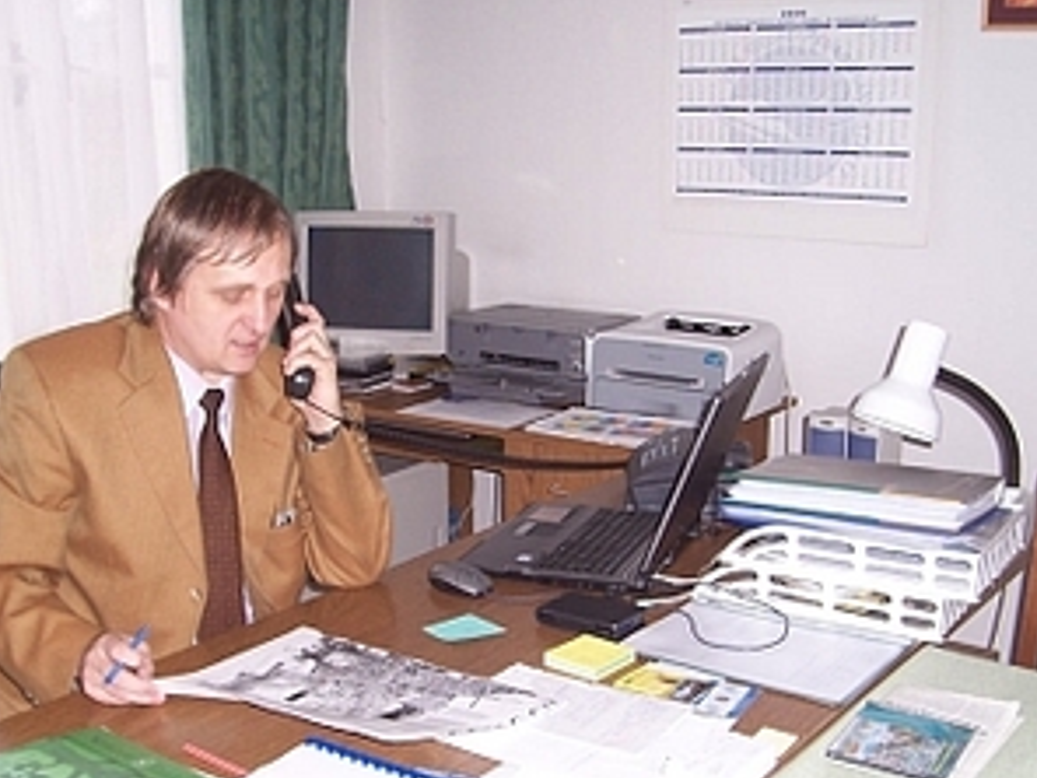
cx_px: 508
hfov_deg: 41.2
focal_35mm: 46
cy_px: 456
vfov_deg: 31.5
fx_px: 1378
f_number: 2.7
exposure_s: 1/60
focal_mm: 5.6
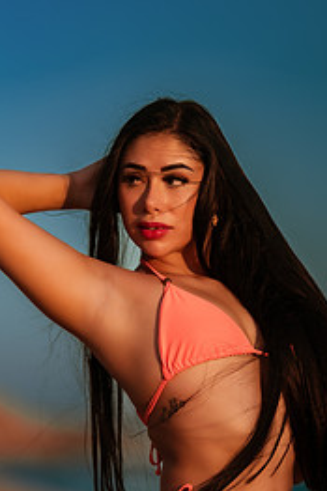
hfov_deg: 5.9
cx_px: 131
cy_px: 330
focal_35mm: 231
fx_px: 3151
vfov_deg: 8.9
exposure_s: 1/6400
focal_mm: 135
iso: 100
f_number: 1.8
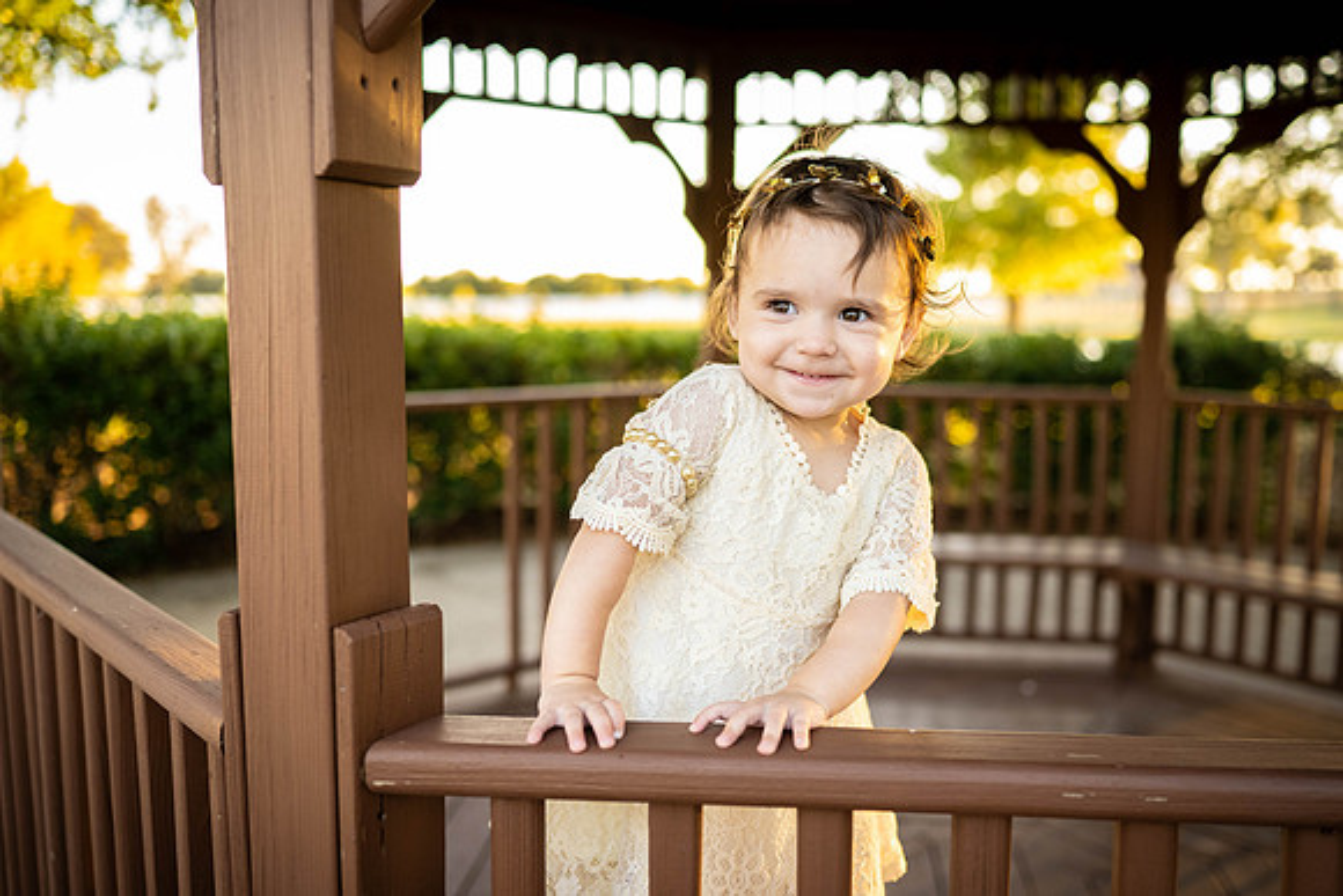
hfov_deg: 54.4
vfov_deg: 37.9
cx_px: 672
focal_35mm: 35
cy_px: 448
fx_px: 1306
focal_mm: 35
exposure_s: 1/500
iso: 500
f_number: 2.2
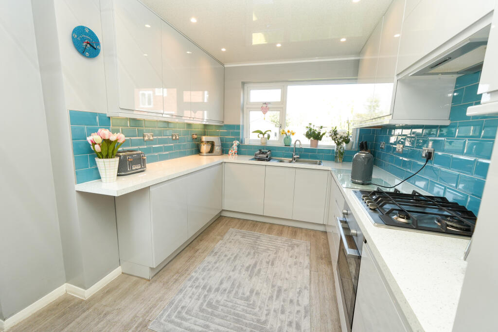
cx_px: 249
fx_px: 208
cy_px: 166
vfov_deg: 77.3
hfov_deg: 100.4
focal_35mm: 15
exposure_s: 1/160
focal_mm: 10
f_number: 4
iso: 400
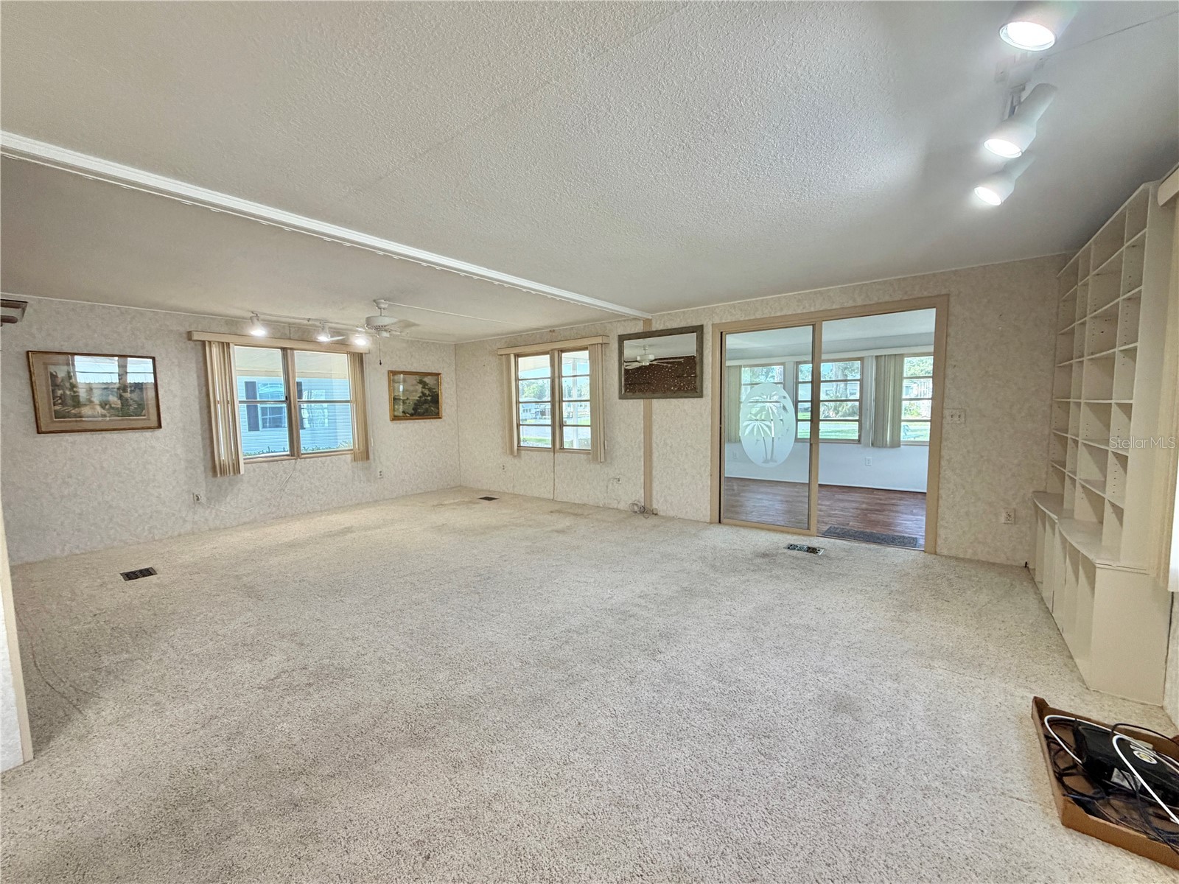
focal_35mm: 14
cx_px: 590
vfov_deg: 85.7
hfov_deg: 102.1
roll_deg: +1.3
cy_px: 442
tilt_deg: -5.0
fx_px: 477
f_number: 2.2
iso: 250
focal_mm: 2.22
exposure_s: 1/120
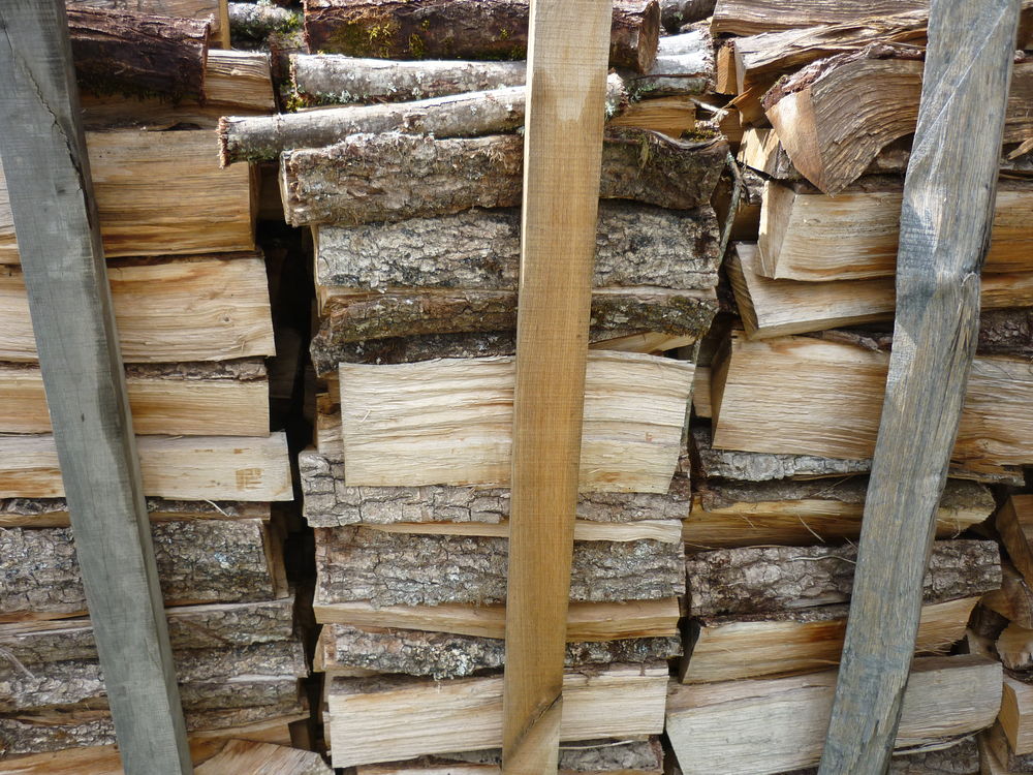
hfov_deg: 55.4
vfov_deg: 42.9
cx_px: 516
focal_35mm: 33
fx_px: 985
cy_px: 388
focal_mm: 5.5
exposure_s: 1/400
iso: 80
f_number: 2.8
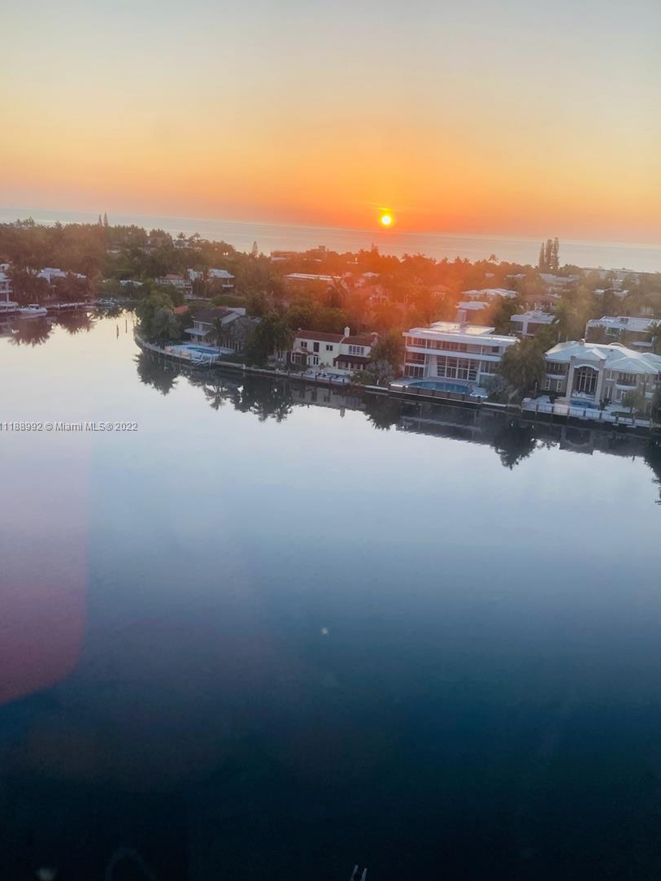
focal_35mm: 31
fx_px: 789
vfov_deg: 58.3
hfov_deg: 45.4
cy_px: 427
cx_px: 354
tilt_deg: -11.6
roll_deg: -2.8
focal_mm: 3.99
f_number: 1.8
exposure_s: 1/122
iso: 25
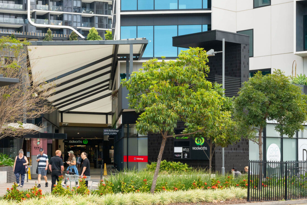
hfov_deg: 24.1
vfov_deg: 16.6
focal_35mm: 81
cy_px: 11
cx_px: 8
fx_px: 691
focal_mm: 35
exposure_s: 1/160
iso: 320
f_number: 8
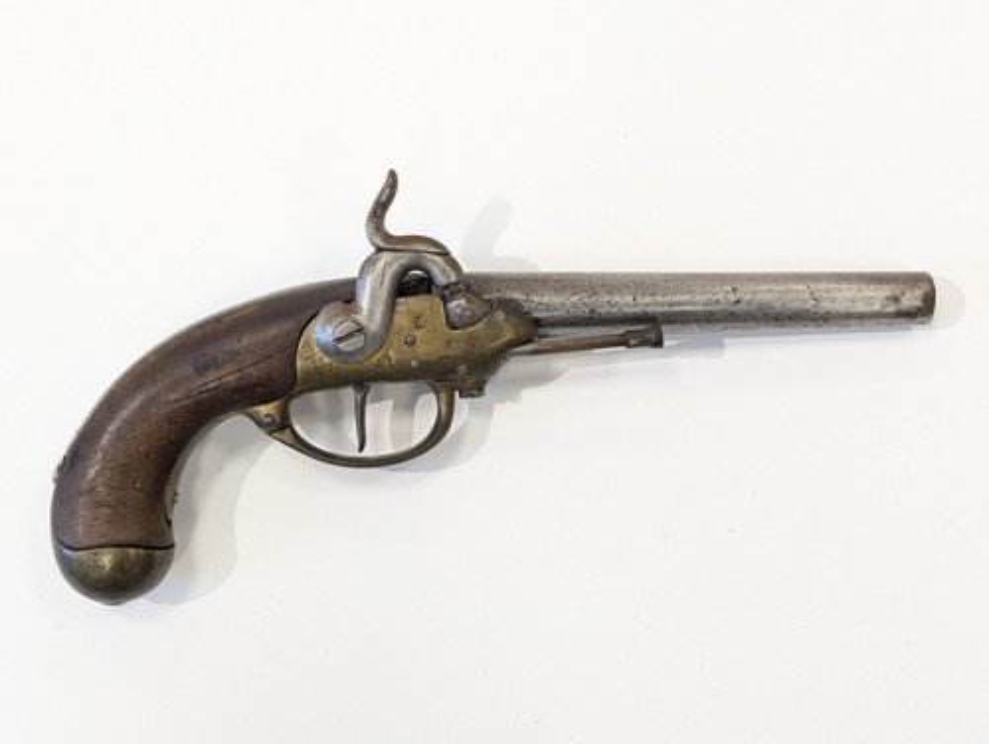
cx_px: 494
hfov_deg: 39.6
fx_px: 1373
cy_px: 372
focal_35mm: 48
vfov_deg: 30.3
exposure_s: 1/99.9
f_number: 1.85
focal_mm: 6.81
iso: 264
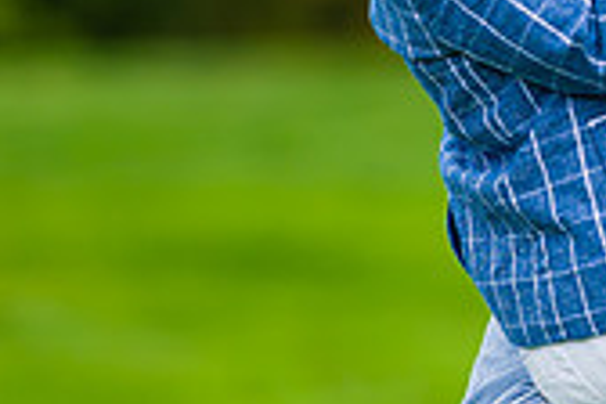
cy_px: -94
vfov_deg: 2.7
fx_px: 8702
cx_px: 1014
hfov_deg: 4.0
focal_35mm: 517
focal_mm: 150
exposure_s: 1/800
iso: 200
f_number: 3.5
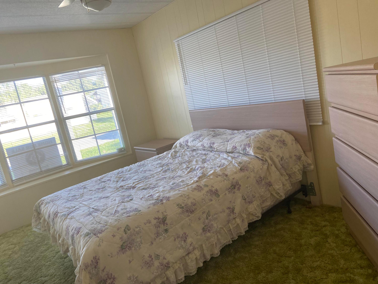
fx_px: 284
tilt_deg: -12.9
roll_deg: +12.9
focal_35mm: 26
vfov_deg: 53.1
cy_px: 142
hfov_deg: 67.3
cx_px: 189
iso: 80
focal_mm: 4.25
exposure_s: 1/121
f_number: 1.8
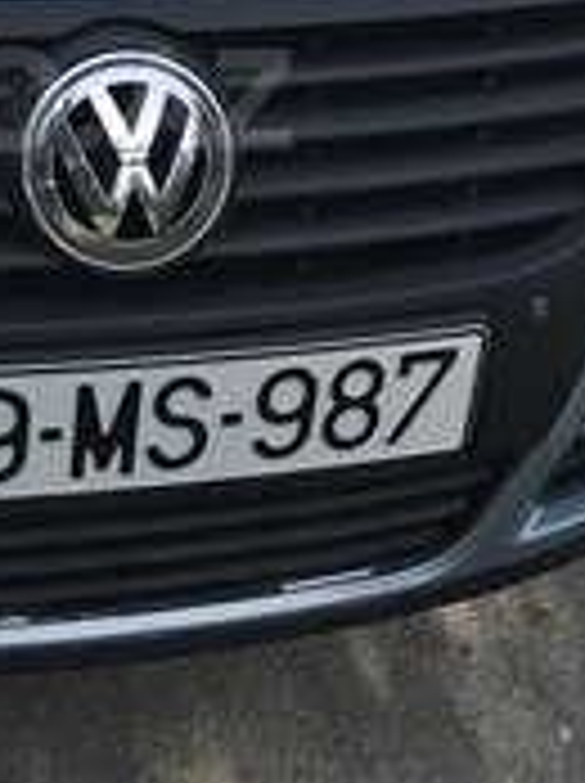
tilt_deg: -27.2
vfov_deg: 23.9
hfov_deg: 17.8
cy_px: 99
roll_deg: -1.5
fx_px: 1807
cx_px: -54
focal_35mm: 80
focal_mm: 3.99
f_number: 1.8
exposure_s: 1/567
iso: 20
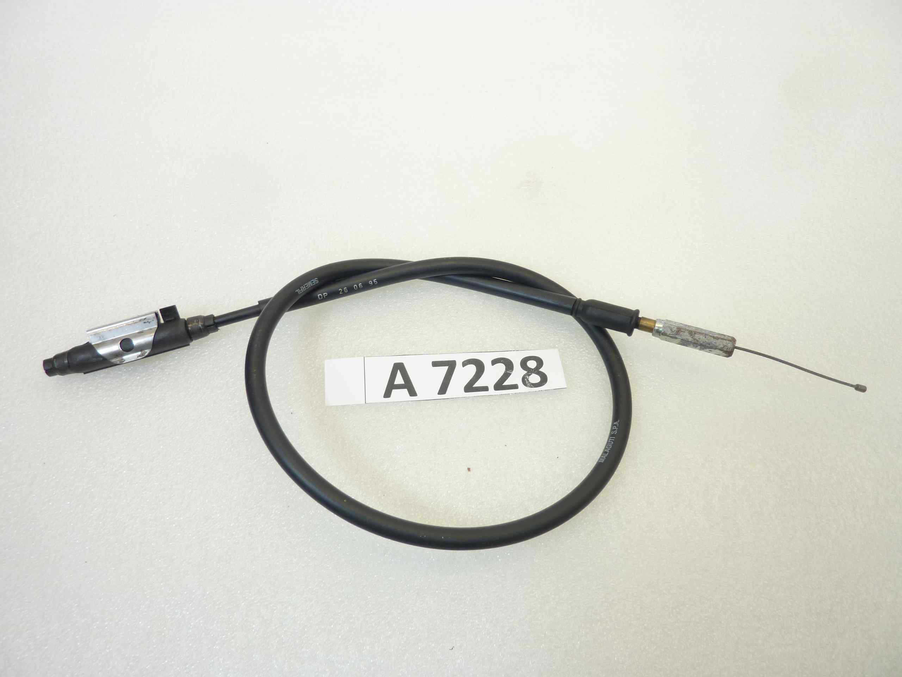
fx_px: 651
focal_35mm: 25
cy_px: 338
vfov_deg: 54.9
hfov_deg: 69.4
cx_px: 451
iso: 80
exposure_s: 1/25
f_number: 3.3
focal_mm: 4.1
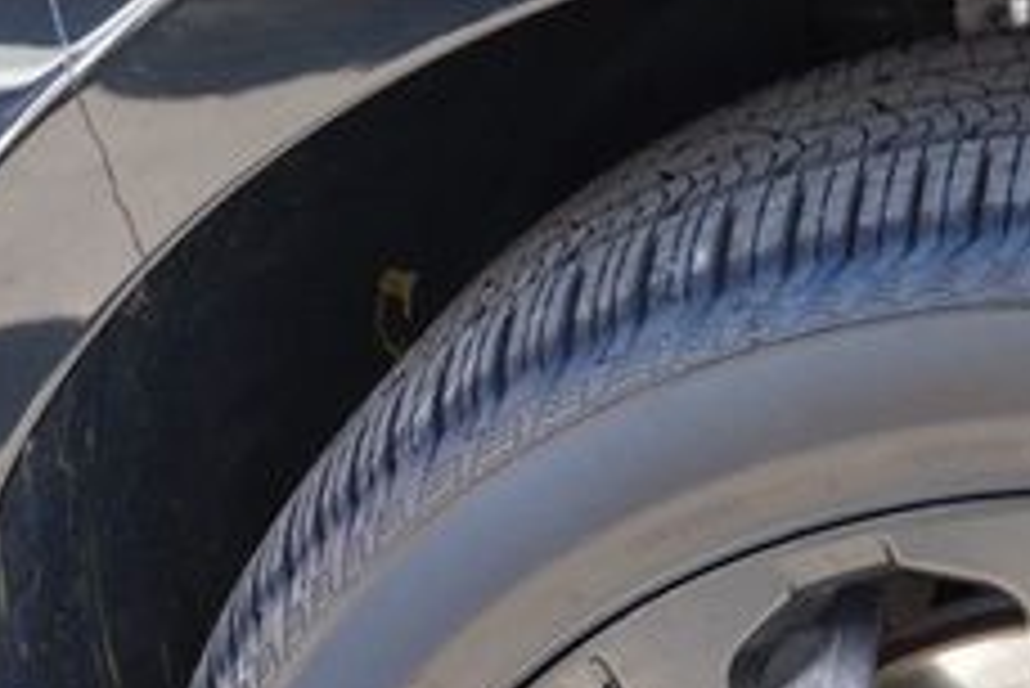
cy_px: 809
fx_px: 1918
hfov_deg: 28.5
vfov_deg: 19.3
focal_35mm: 67
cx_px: 985
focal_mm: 16
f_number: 4
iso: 125
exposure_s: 1/60
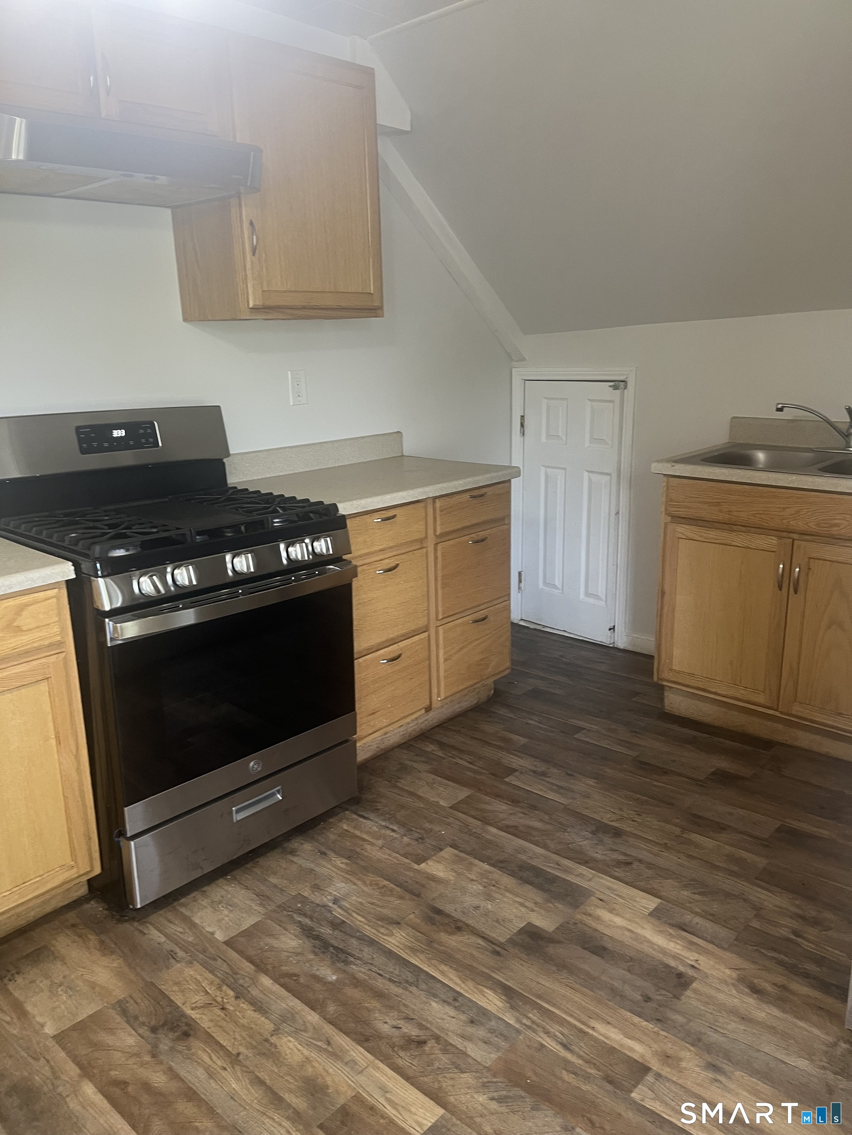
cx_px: 426
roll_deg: +0.9
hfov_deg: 53.1
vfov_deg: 67.3
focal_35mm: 26
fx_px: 853
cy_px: 568
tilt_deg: -16.3
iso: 160
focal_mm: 5.1
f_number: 1.6
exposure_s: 1/60
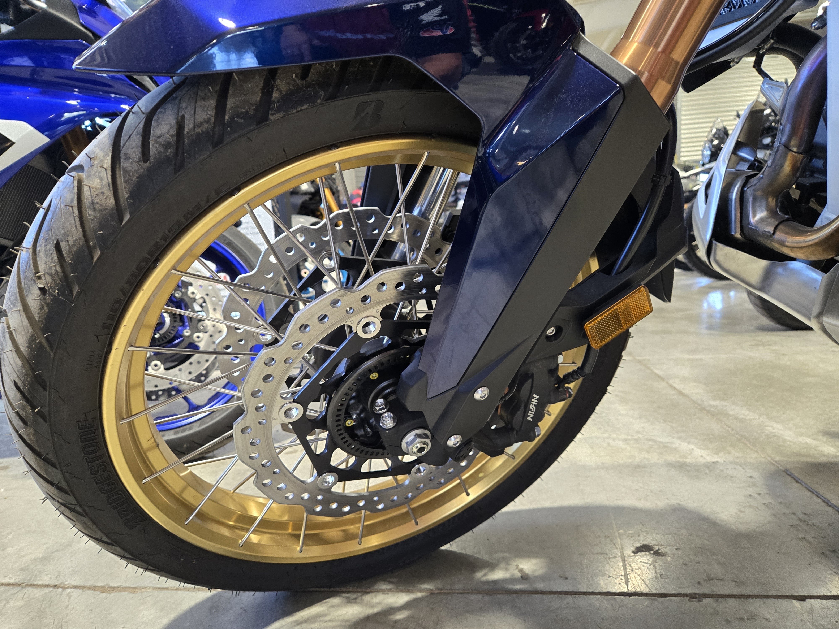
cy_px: 314
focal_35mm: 23
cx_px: 420
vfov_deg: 58.9
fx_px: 557
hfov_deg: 73.9
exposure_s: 1/120
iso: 400
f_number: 1.8
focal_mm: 5.4
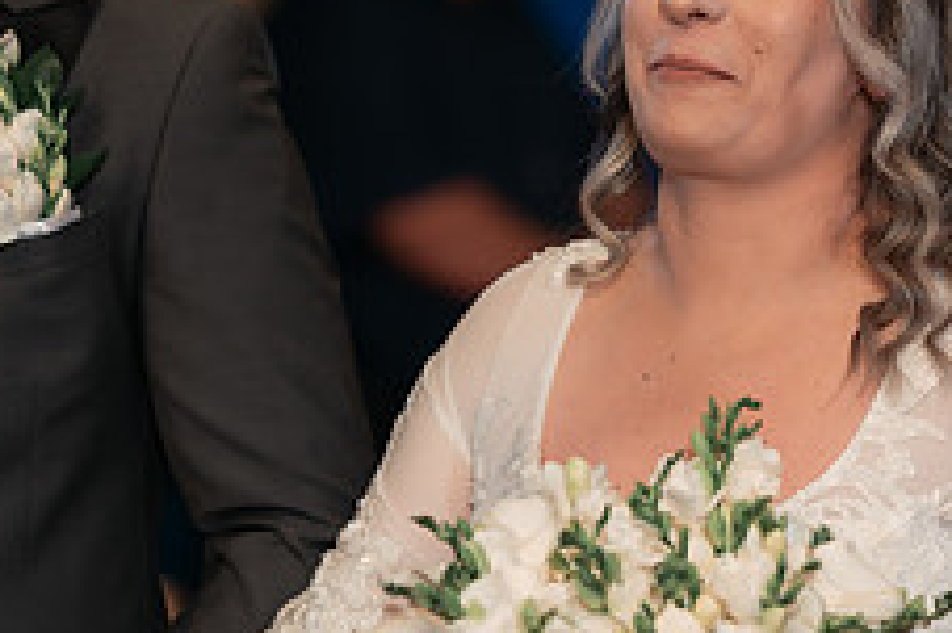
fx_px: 5866
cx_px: 408
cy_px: 294
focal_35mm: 222
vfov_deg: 6.2
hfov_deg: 9.3
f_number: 2
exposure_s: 1/200
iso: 1600
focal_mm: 85
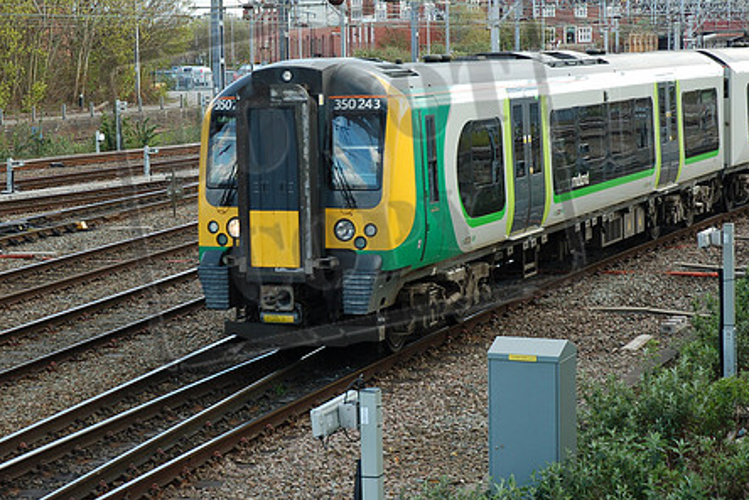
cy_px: 176
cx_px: 342
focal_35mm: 94
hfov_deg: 21.7
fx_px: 1956
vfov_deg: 14.5
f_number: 5.6
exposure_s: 1/125
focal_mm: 48
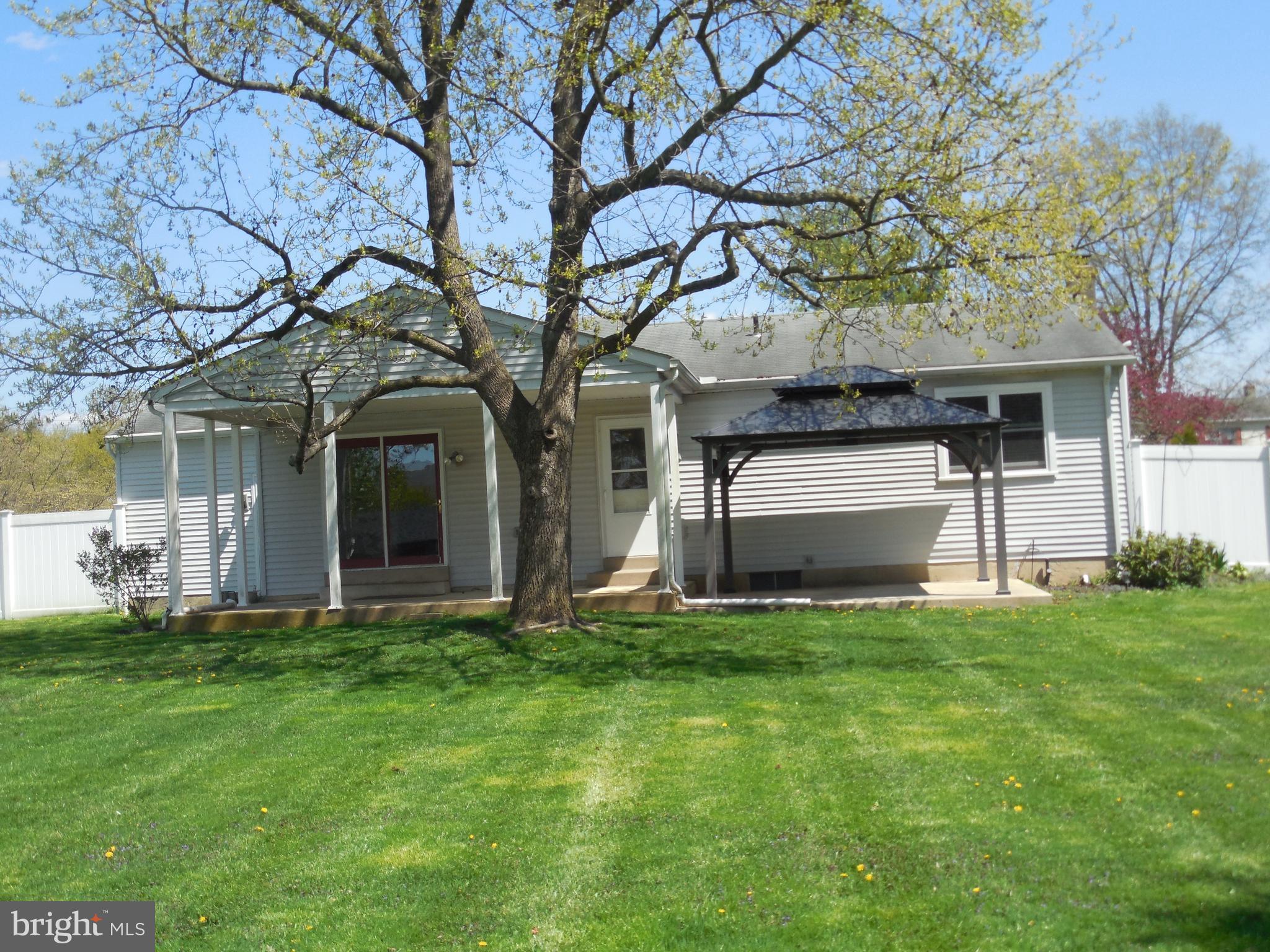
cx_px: 635
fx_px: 1578
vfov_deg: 33.6
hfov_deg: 43.9
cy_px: 476
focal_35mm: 43
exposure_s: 1/500
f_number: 3.9
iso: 125
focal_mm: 7.8
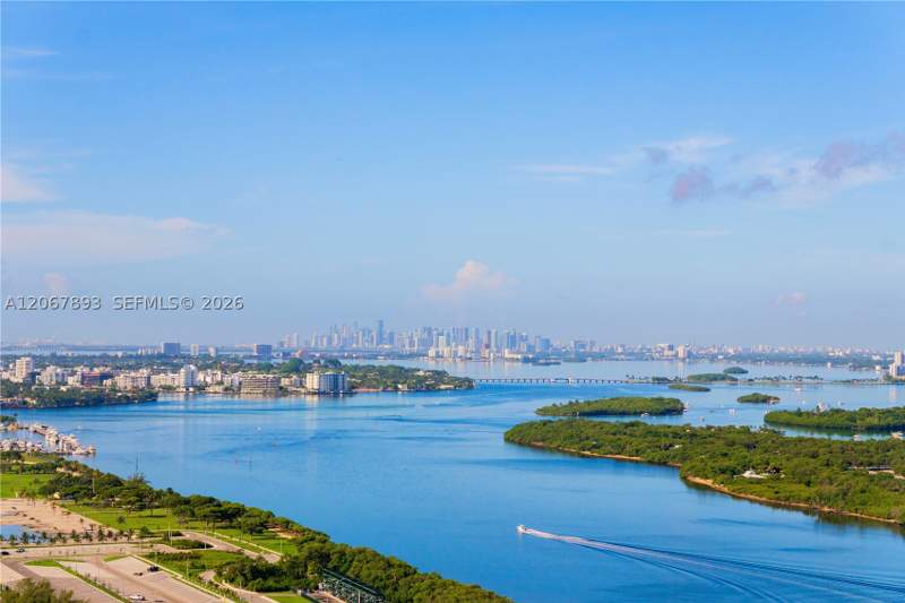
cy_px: 302
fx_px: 1704
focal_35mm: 68
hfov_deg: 29.7
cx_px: 452
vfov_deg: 20.1
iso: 500
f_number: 7.1
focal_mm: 45.2
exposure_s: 1/1600
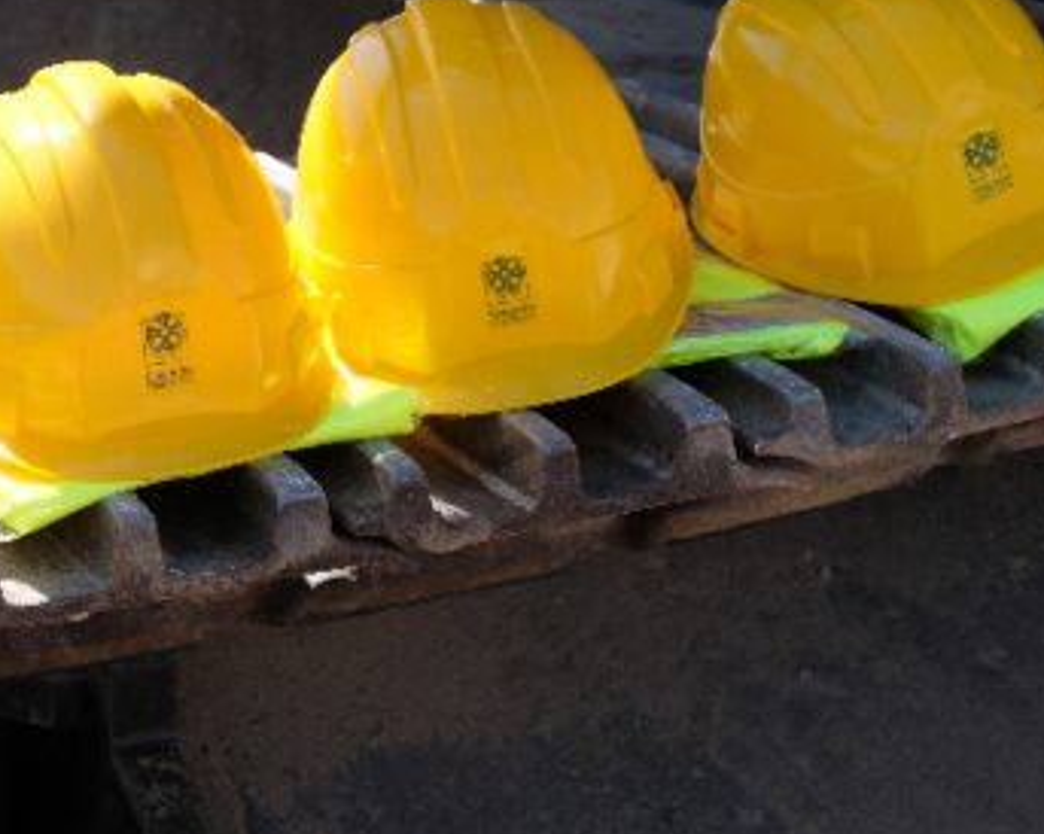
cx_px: 173
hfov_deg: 18.8
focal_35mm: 101
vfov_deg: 15.2
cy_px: 274
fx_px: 3119
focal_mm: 35.5
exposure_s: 1/350
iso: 400
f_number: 7.1
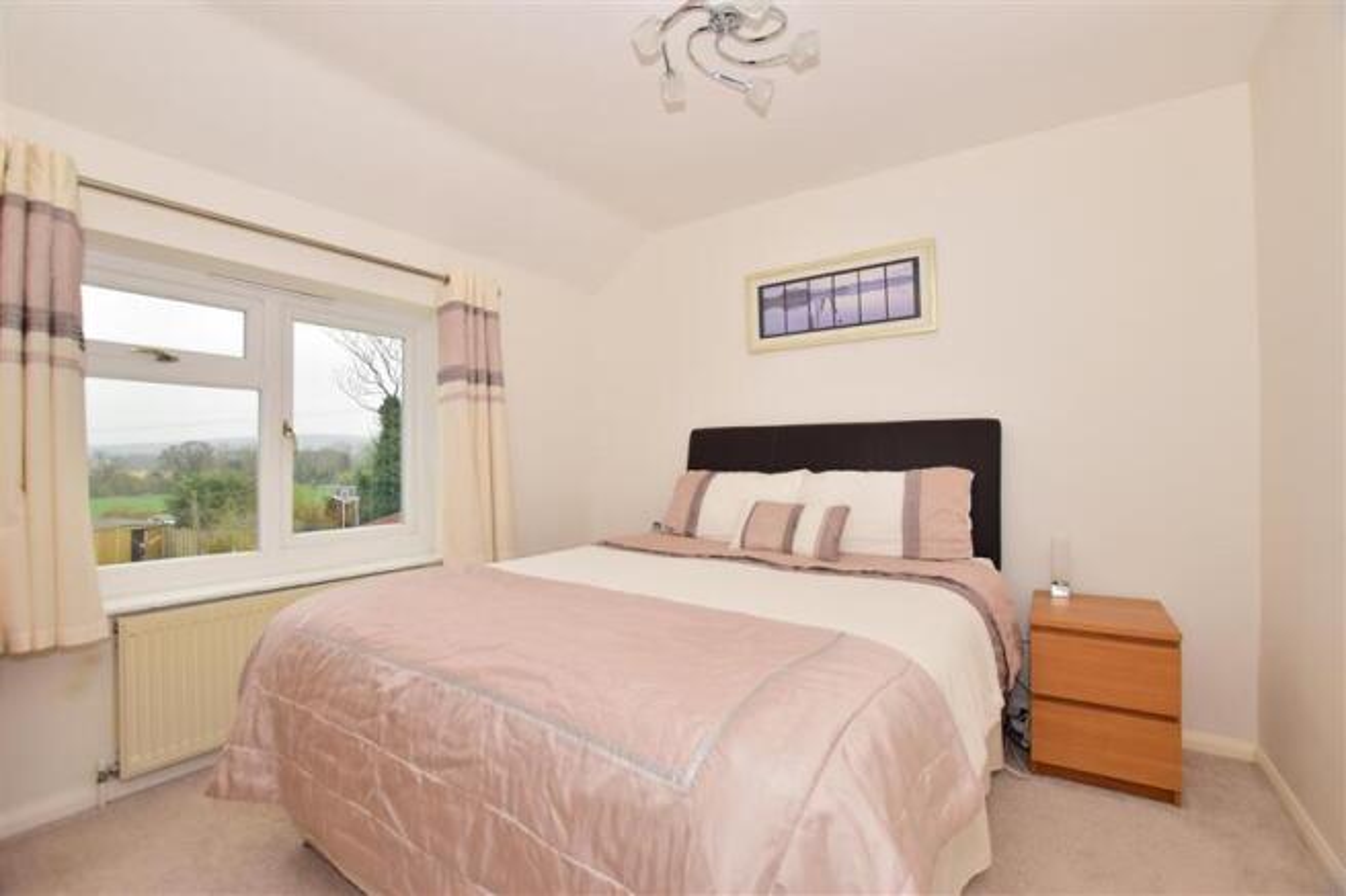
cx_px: 673
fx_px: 561
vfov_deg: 77.3
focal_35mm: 15
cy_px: 448
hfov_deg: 100.4
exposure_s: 1/200
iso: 400
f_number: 7.1
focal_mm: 10
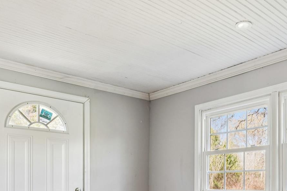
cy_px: 178
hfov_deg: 50.2
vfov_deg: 33.3
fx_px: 299
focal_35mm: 37
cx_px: 196
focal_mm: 16.2
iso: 100
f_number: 10
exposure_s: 1/2.5
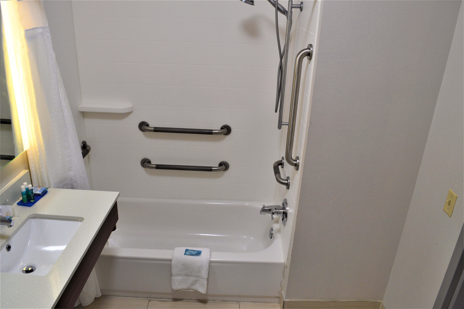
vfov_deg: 47.8
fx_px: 348
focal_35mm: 27
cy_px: 154
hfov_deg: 67.4
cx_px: 232
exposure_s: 1/15
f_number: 6.3
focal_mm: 18
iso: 400
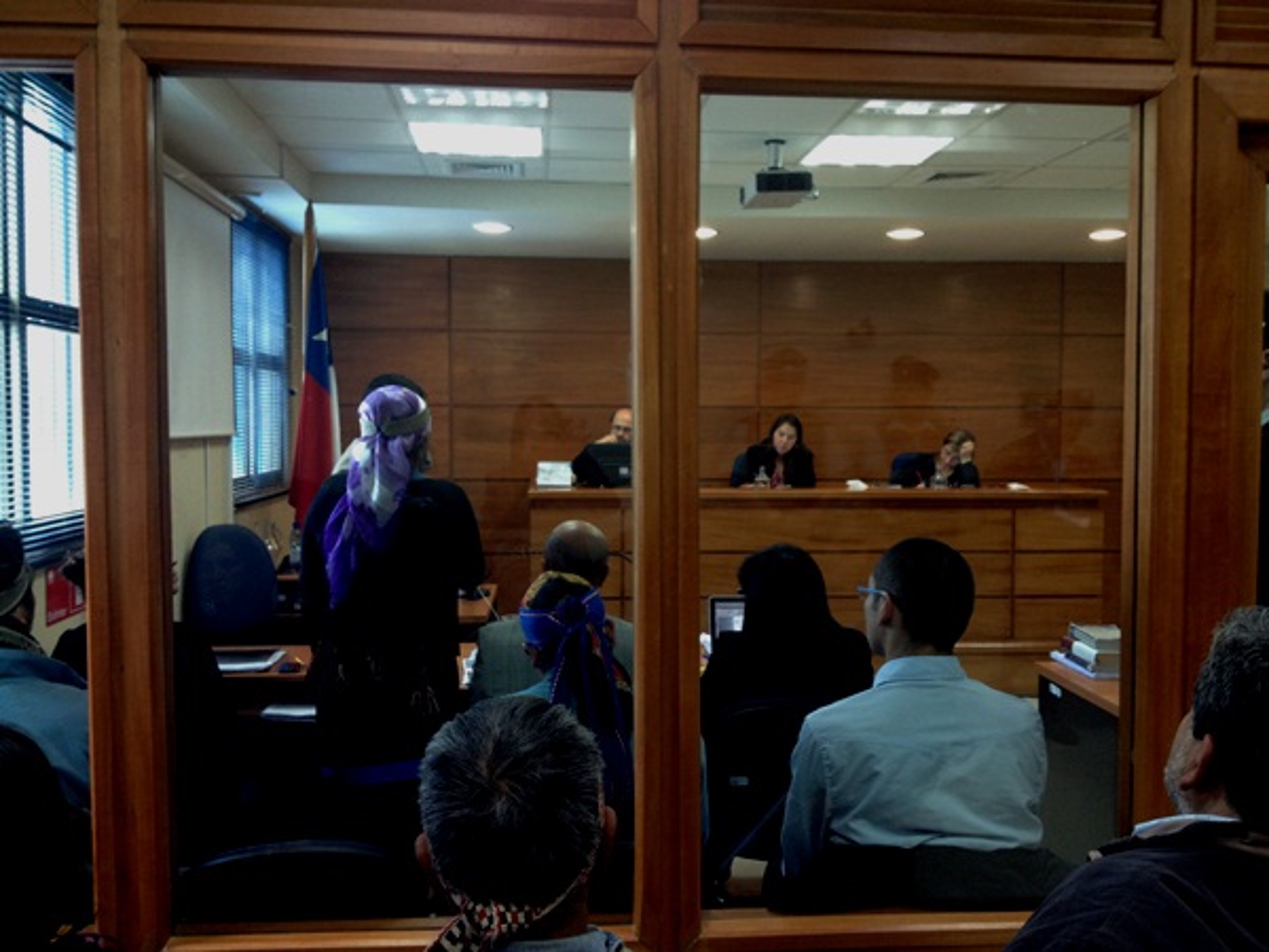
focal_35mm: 35
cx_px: 634
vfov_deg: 40.7
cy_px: 476
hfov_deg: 52.6
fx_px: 1283
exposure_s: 1/20
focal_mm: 4.28
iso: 100
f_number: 2.4
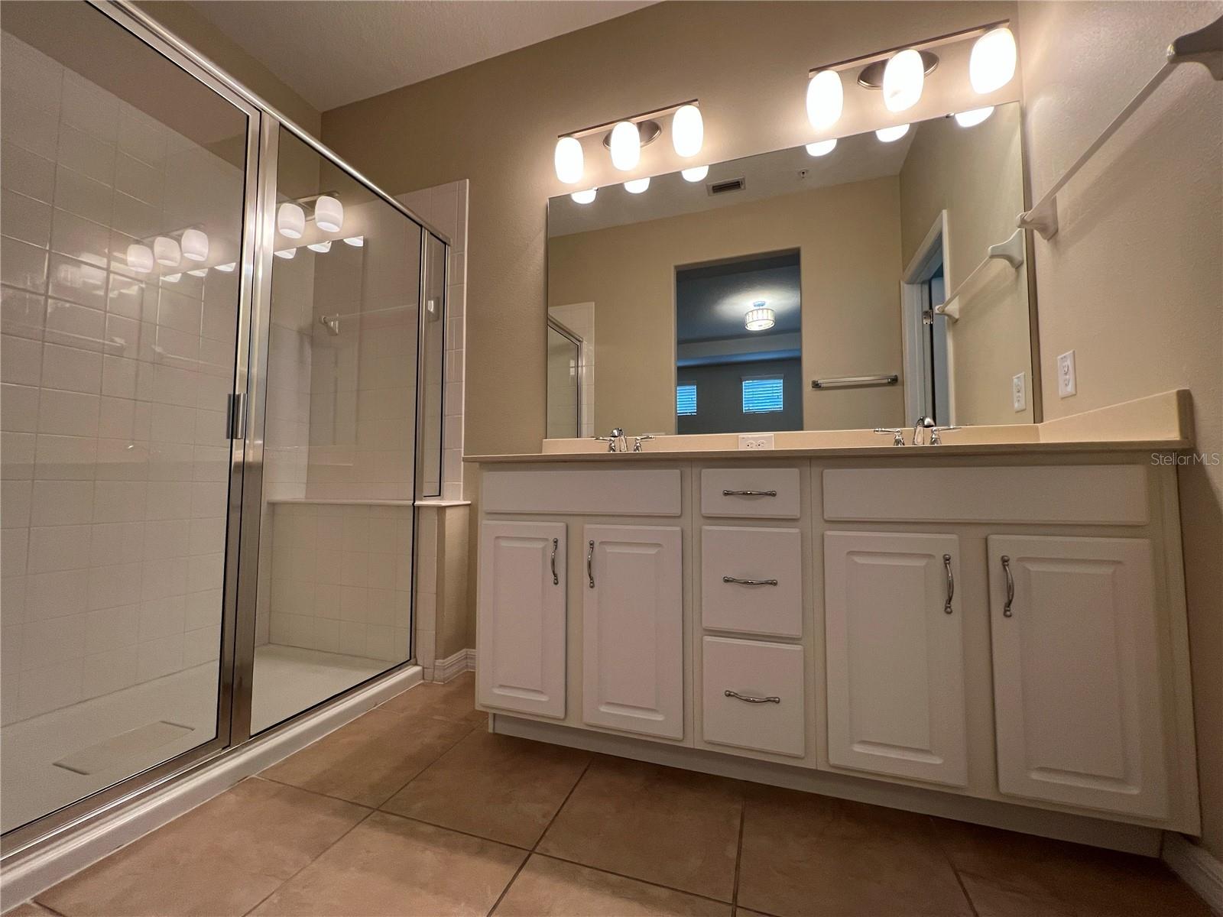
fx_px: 459
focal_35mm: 13
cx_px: 612
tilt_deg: +2.6
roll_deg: +0.0
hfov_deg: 106.2
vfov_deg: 89.9
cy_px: 458
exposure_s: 1/60
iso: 160
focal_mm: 1.57
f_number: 1.8
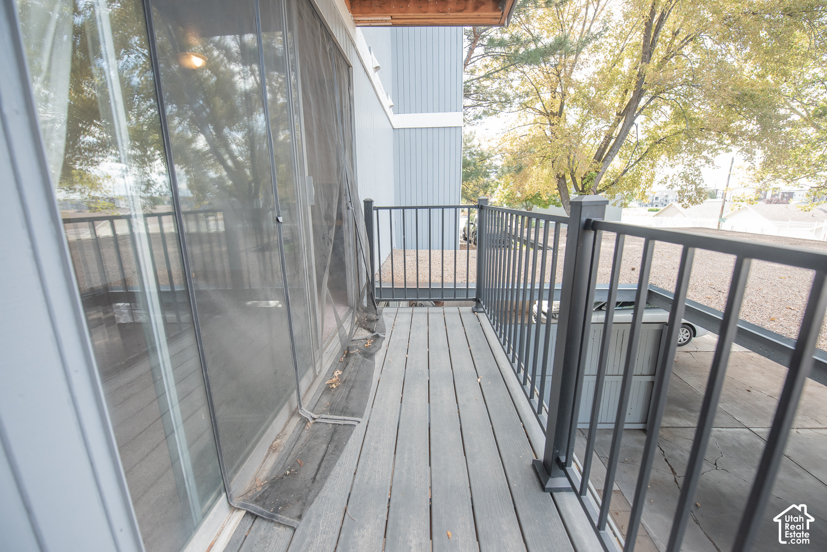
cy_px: 276
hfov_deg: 104.2
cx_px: 414
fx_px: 322
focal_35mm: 14
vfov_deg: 81.3
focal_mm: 14
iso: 1000
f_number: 3.5
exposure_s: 1/500
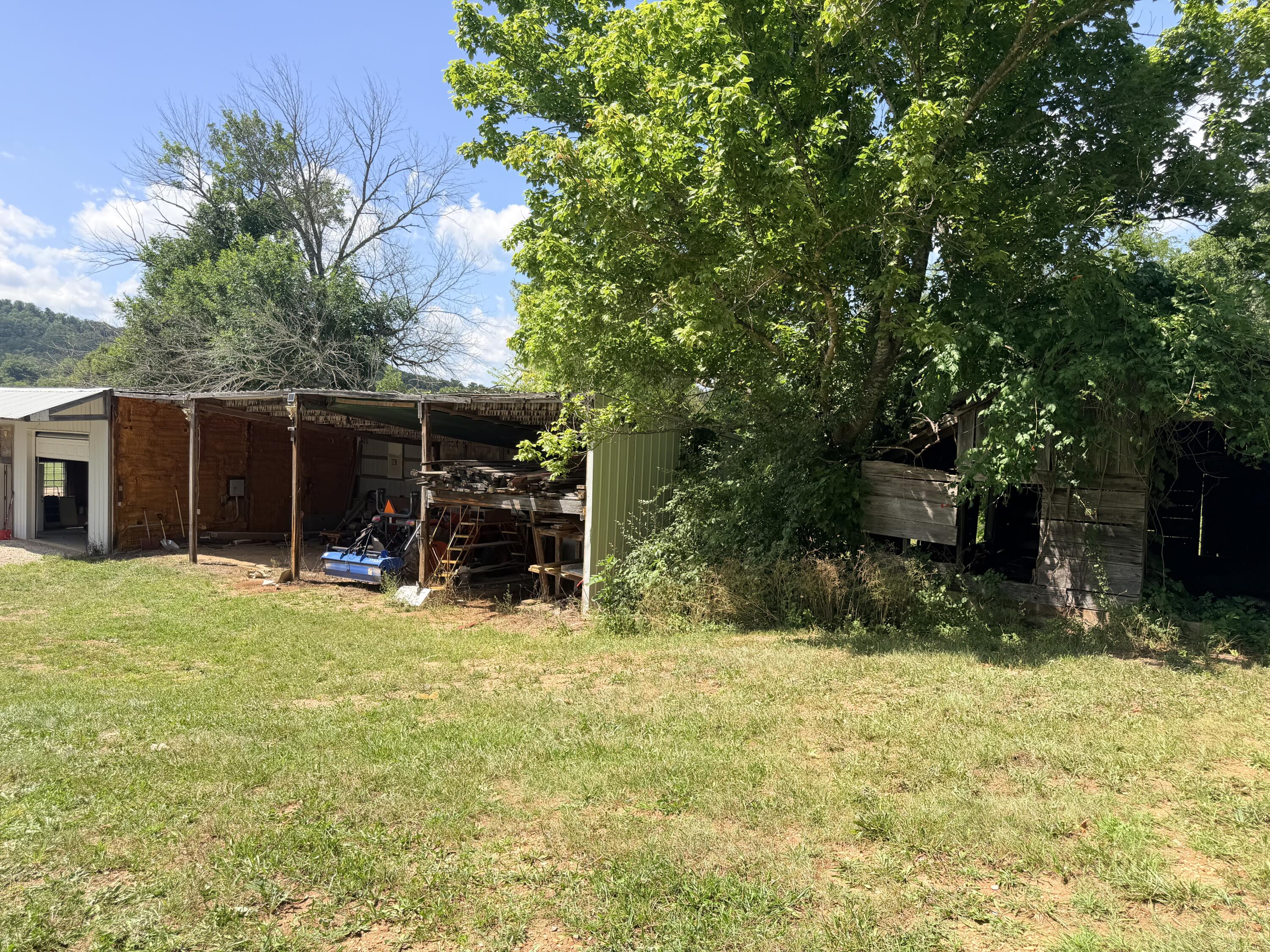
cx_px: 635
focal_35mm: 24
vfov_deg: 56.8
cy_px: 476
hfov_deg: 71.6
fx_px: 881
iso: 80
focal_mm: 6.76
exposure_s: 1/2525
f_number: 1.78
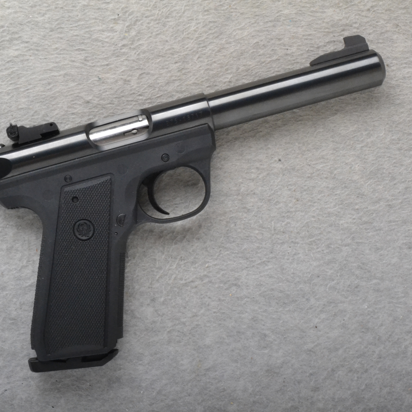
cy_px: 207
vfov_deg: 26.1
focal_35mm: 66
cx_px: 178
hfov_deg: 26.1
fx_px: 889
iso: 3200
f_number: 20
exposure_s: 1/160
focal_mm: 34
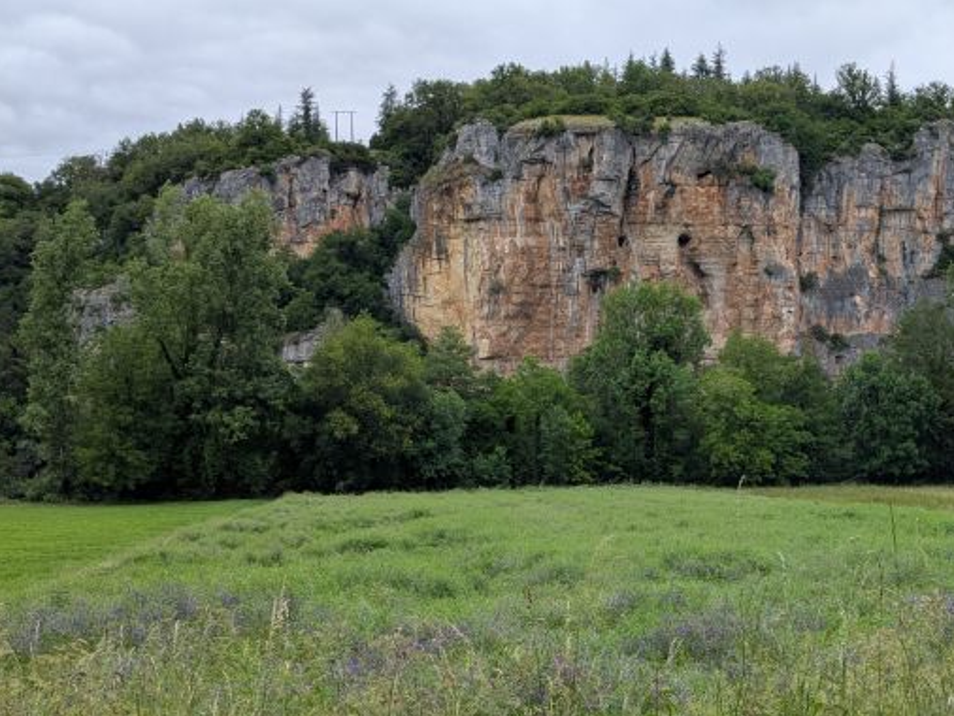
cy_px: 508
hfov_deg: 45.0
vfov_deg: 34.6
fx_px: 1130
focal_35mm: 41
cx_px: 646
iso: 52
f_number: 1.73
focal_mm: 4.38
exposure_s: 1/1063
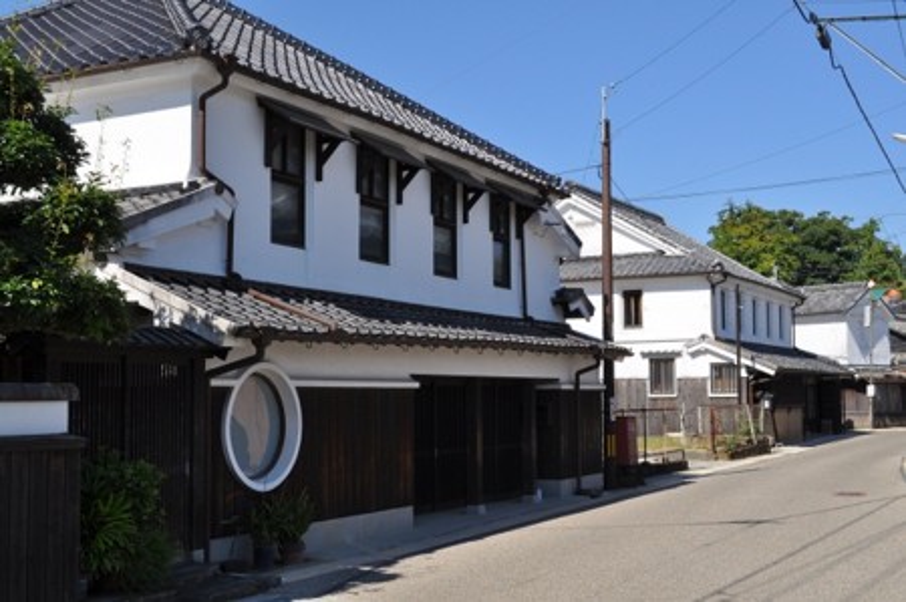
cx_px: 453
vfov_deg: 28.0
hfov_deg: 41.2
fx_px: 1207
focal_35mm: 48
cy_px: 301
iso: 200
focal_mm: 32
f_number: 10
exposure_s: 1/400
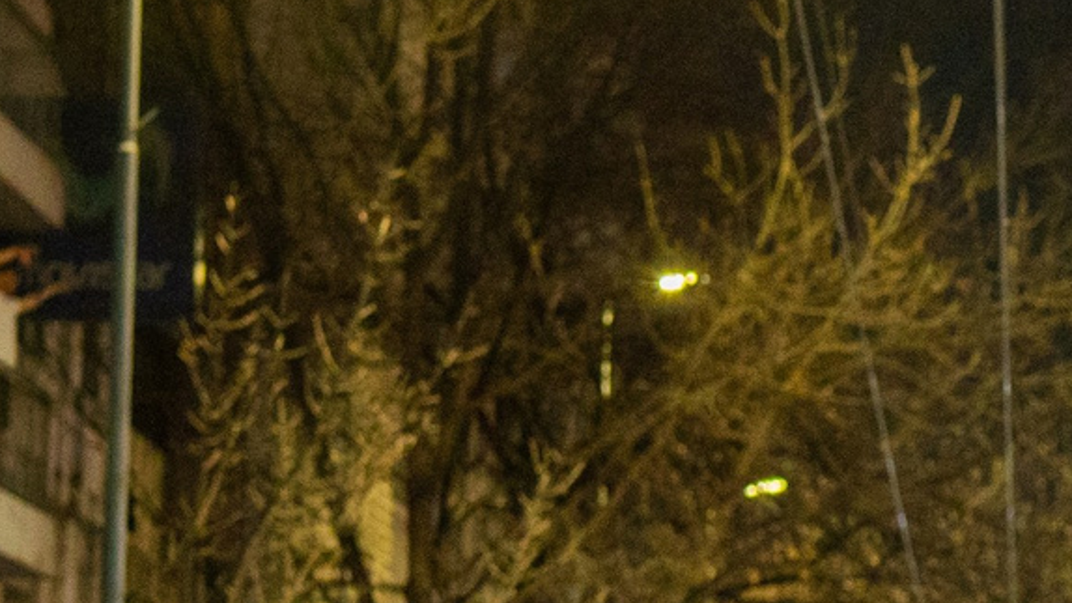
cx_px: 1340
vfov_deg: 7.1
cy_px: 853
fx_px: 4804
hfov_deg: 12.4
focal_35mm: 169
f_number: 3.2
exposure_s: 1/80
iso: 1600
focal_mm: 35
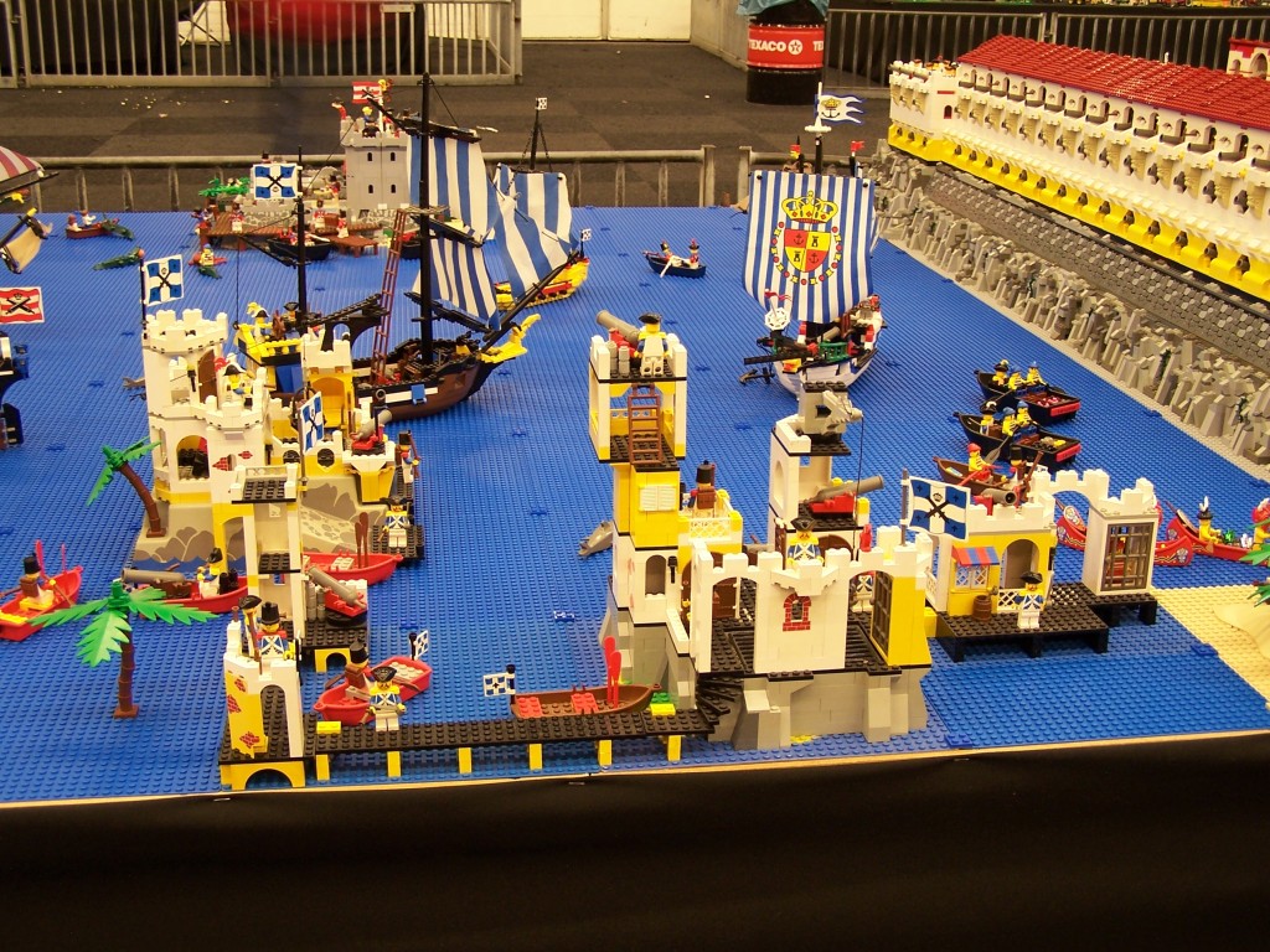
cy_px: 476
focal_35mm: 43
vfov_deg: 33.6
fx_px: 1578
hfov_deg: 43.9
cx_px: 635
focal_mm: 7.1
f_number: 2.9
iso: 80
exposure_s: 1/2
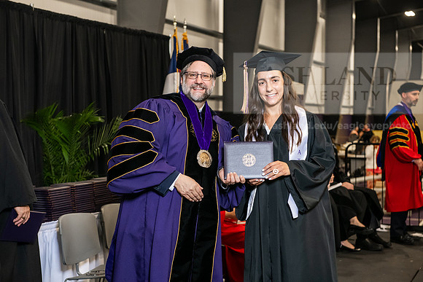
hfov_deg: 28.8
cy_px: 141
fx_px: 823
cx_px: 212
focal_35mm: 70
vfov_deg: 19.5
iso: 2500
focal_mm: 70
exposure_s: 1/200
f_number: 5
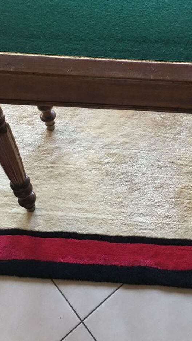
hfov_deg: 26.3
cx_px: 130
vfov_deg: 44.8
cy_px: 112
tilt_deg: -51.7
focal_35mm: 45
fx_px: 408
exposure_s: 1/17
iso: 80
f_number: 2.2
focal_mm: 4.15
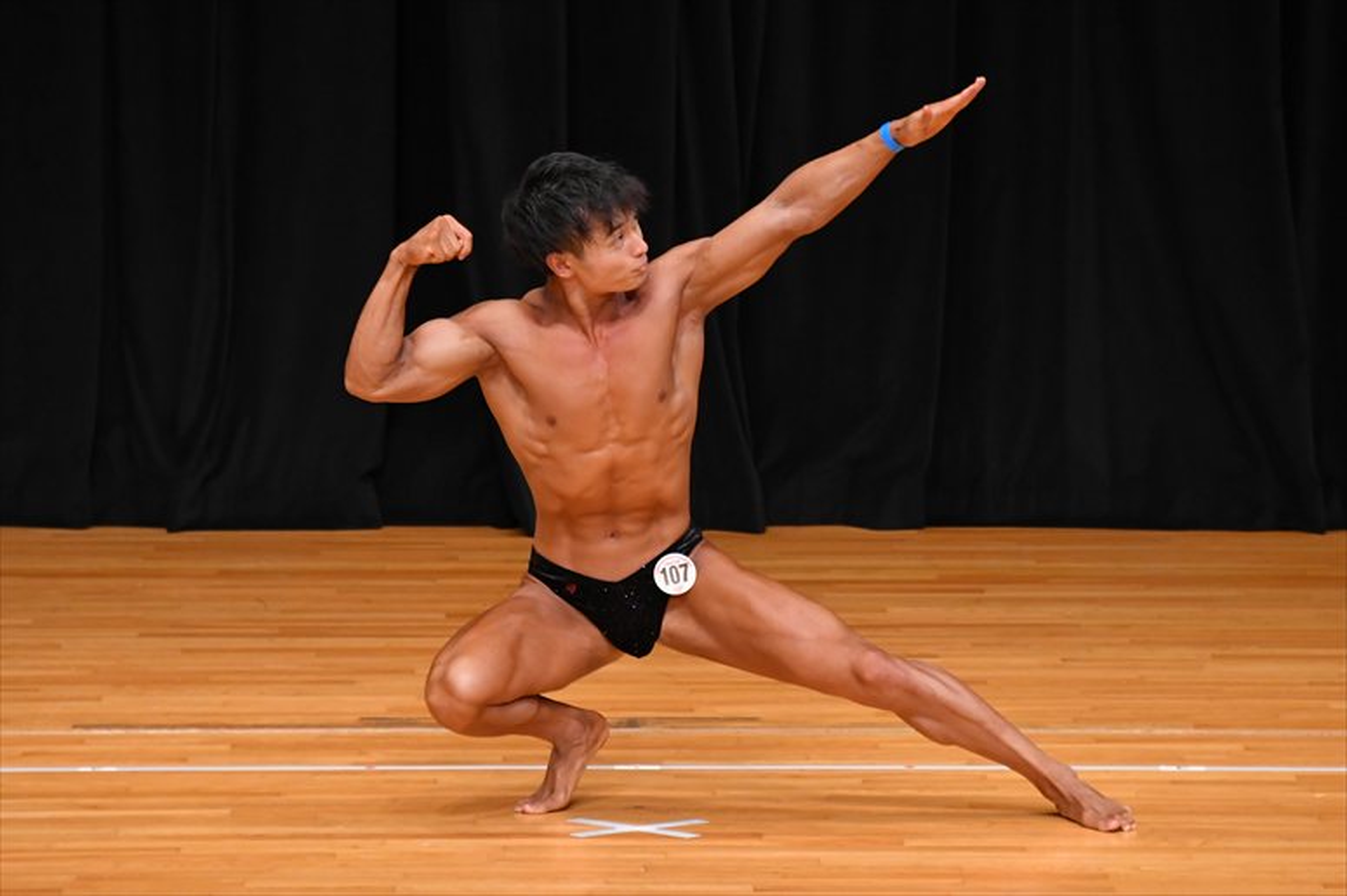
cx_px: 674
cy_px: 448
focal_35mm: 345
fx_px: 12903
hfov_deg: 6.0
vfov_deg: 4.0
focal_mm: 230
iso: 3200
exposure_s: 1/400
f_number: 5.6
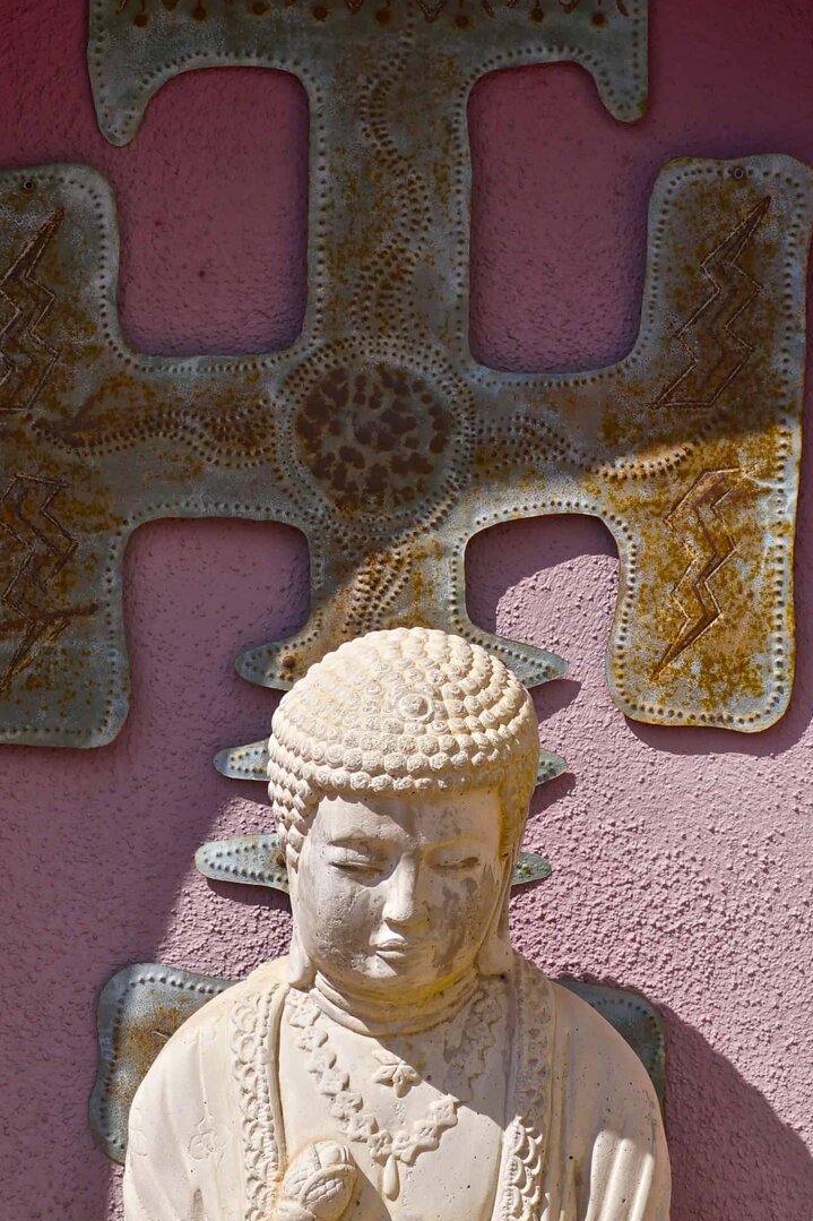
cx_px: 398
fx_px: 9092
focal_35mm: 268
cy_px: 402
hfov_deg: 5.1
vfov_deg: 7.7
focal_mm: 67
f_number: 9
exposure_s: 1/400
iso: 100
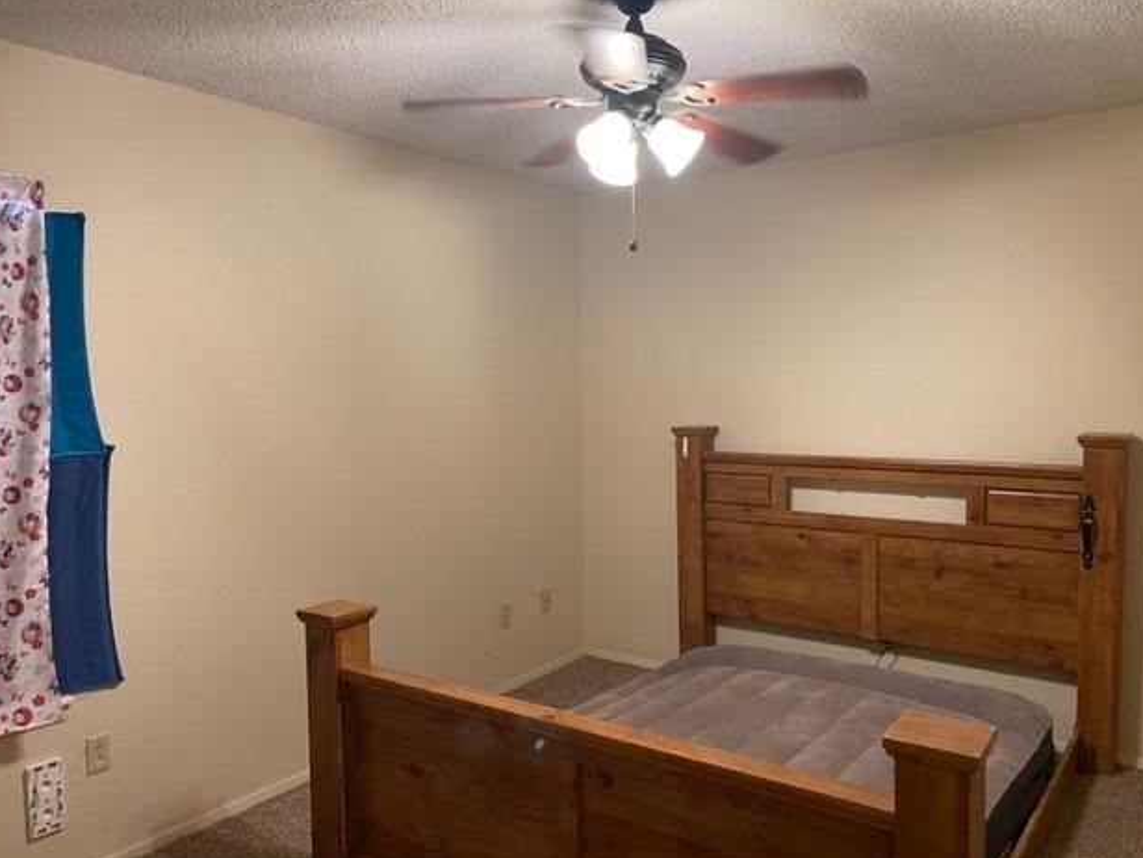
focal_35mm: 27
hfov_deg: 65.3
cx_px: 573
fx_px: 892
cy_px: 436
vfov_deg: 51.4
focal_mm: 5.1
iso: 320
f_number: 1.6
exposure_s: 1/60
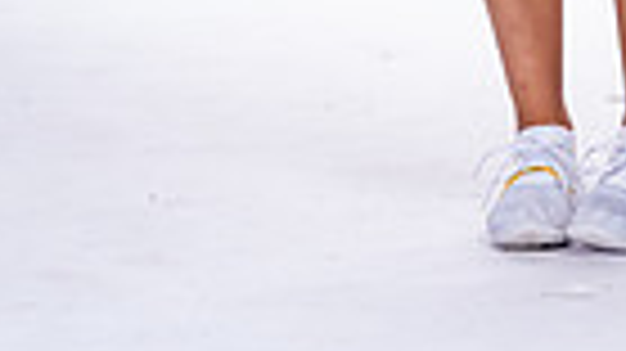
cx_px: 531
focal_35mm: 391
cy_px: -630
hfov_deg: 5.5
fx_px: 6486
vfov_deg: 3.1
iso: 800
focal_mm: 115
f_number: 5.6
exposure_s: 1/250
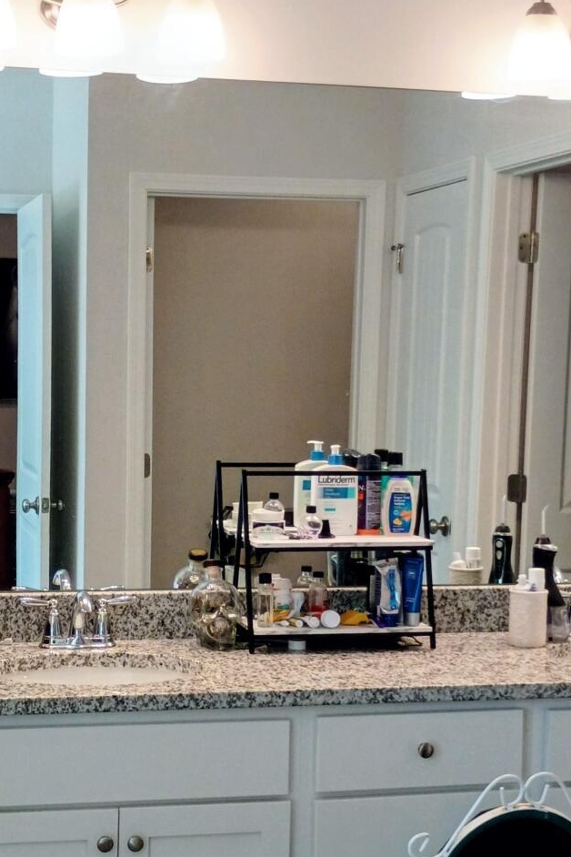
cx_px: 232
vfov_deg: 31.3
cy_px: 512
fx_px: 1523
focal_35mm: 64
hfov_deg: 21.2
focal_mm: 4.27
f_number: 1.8
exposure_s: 1/60
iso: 225
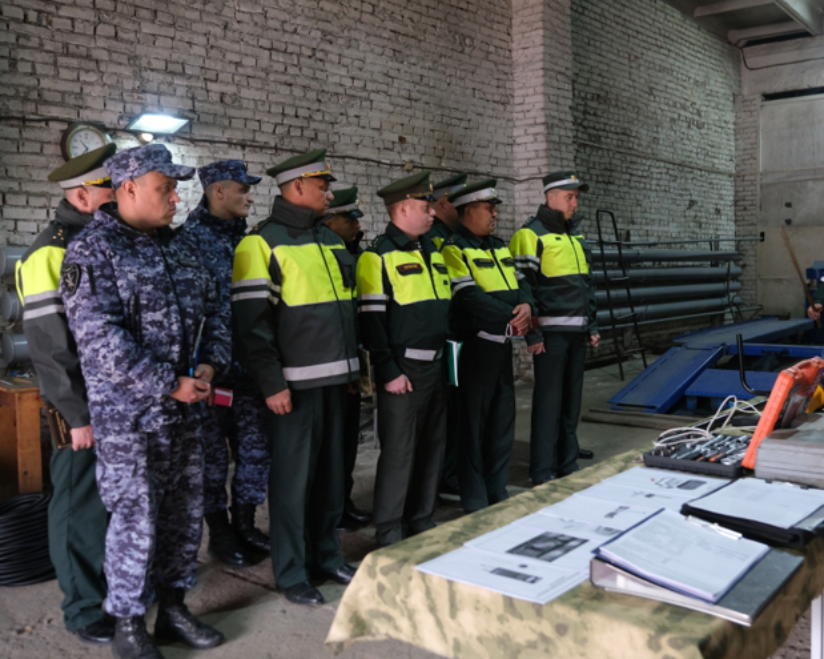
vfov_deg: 44.5
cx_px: 483
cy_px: 328
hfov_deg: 53.9
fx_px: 805
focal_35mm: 33
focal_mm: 19.2
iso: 1000
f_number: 4.5
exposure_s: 1/50
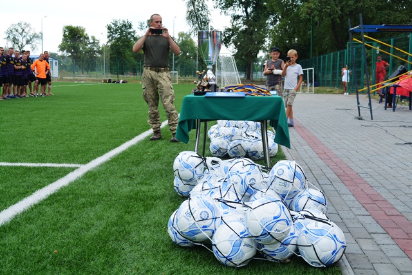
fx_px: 532
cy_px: 138
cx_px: 206
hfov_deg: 42.3
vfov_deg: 29.0
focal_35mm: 46
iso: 100
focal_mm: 31
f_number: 8
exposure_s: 1/125
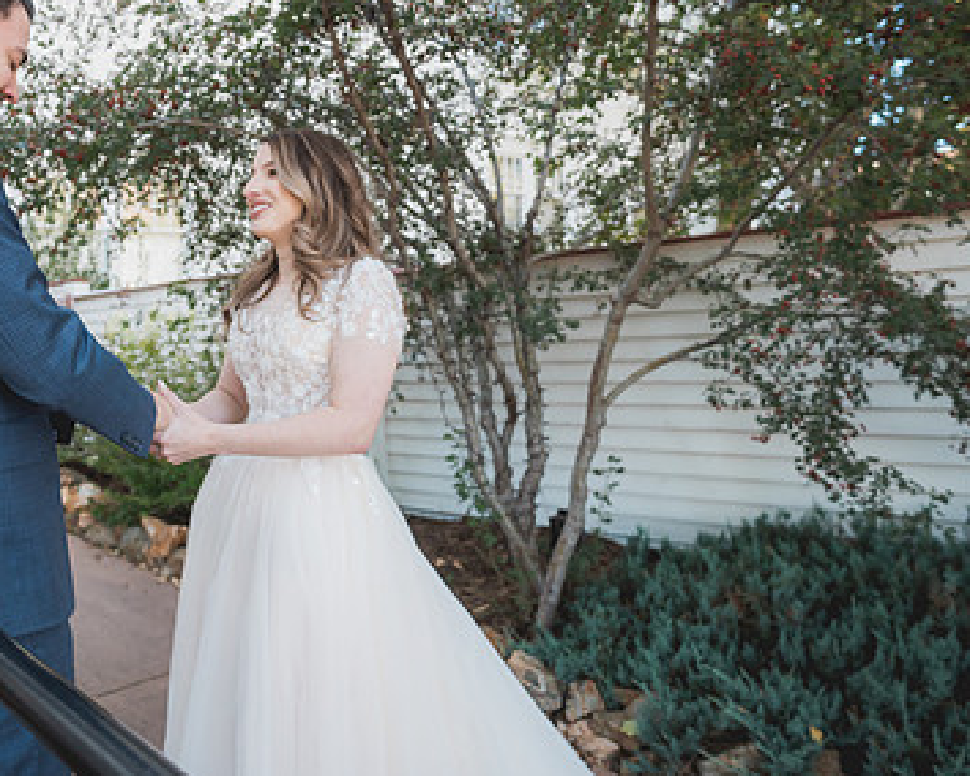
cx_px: 306
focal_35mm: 28
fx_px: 804
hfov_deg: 60.4
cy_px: 313
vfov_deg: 51.2
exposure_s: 1/320
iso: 1000
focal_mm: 18
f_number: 2.8
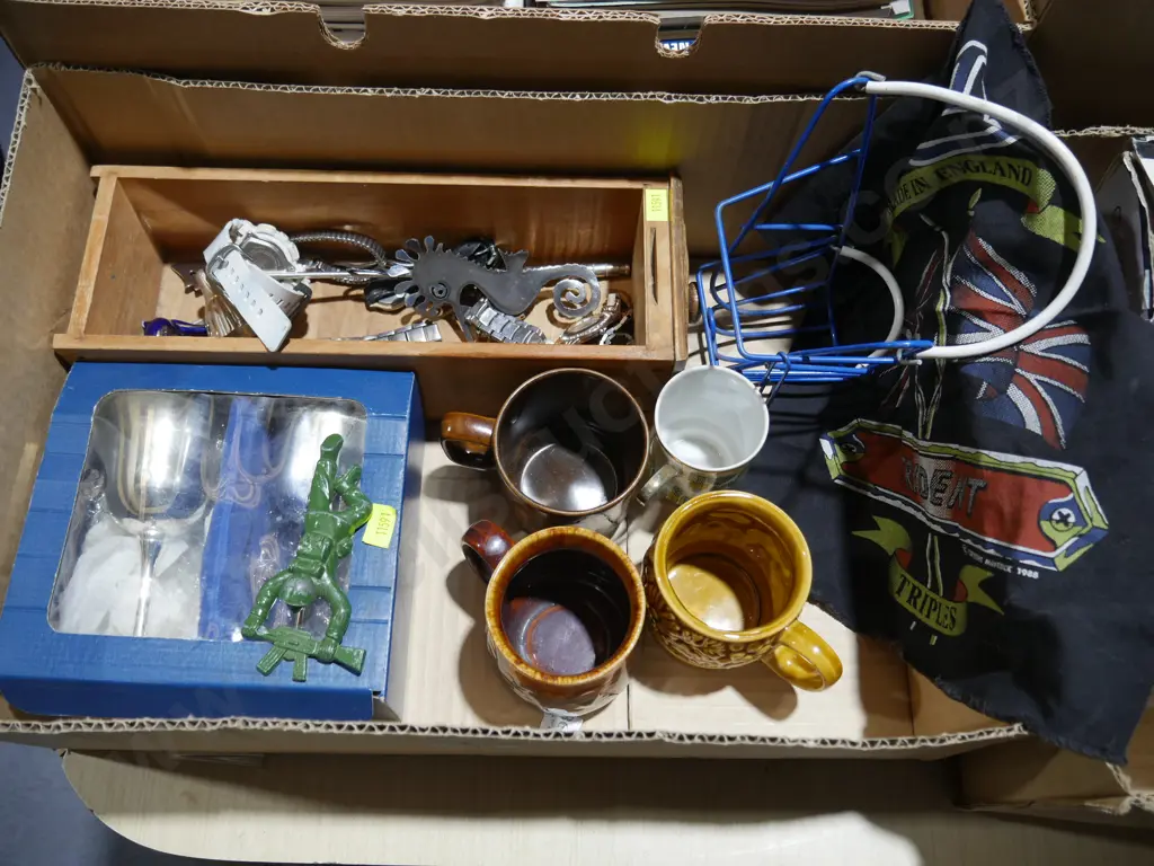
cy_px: 433
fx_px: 1000
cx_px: 577
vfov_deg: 46.8
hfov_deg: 60.0
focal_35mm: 30
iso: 320
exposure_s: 1/60
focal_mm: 15
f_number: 3.6
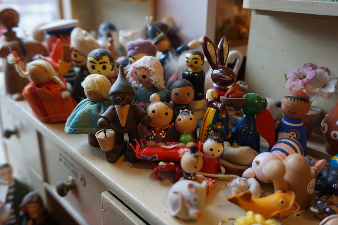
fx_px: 310
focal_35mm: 33
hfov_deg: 57.3
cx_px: 169
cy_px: 112
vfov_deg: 39.9
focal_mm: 22
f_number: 4
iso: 640
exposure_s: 1/60
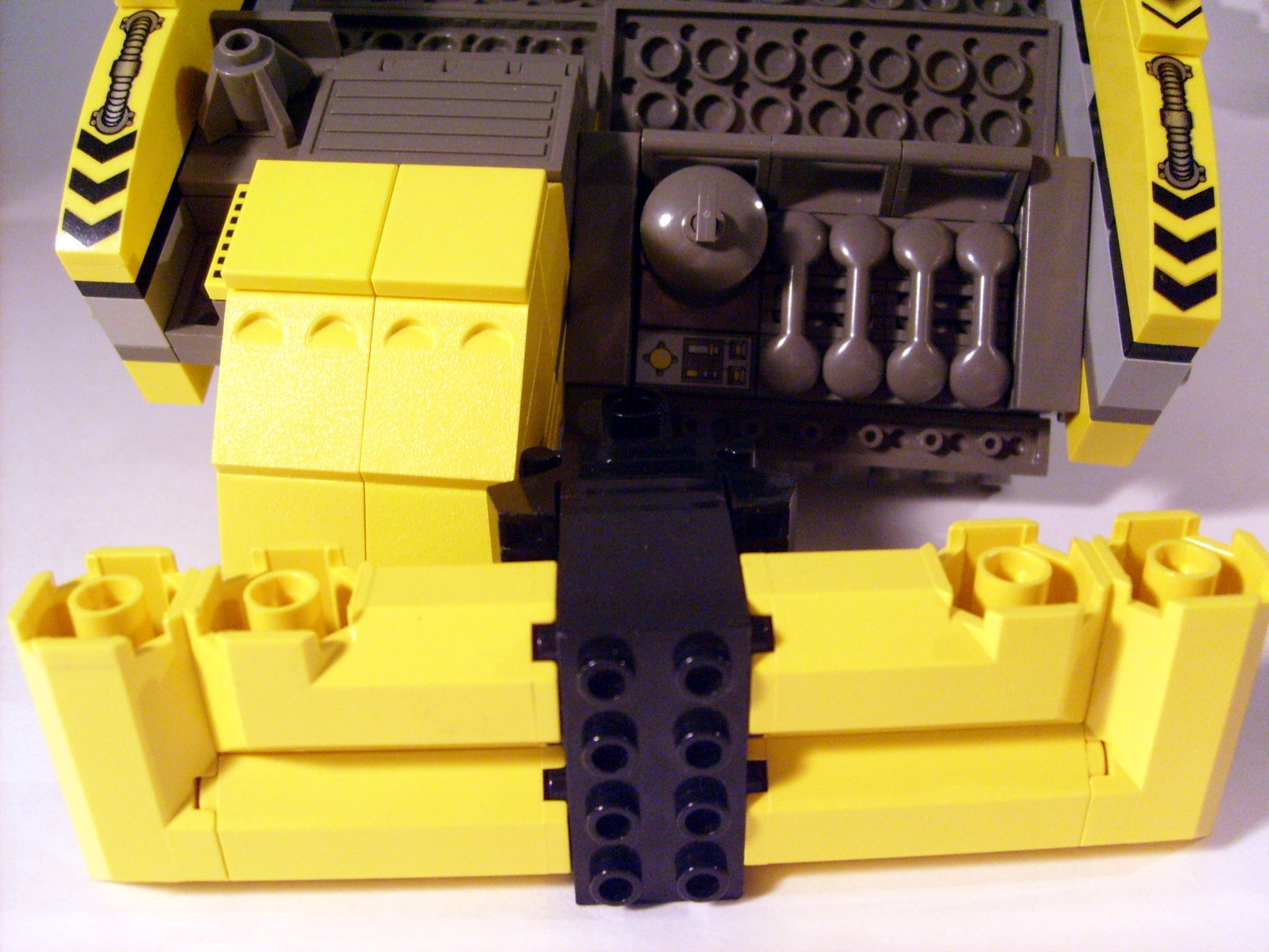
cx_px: 634
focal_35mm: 35
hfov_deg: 52.6
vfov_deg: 40.7
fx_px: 1283
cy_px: 476
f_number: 2.8
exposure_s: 1/30
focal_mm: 5.8
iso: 200
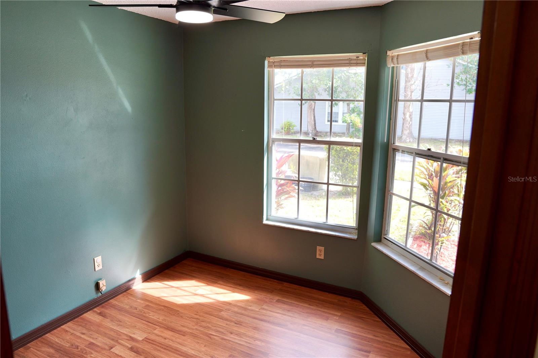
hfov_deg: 73.8
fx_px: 359
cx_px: 269
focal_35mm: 24
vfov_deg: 53.1
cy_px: 179
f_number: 3.5
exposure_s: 1/80
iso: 100
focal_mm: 16
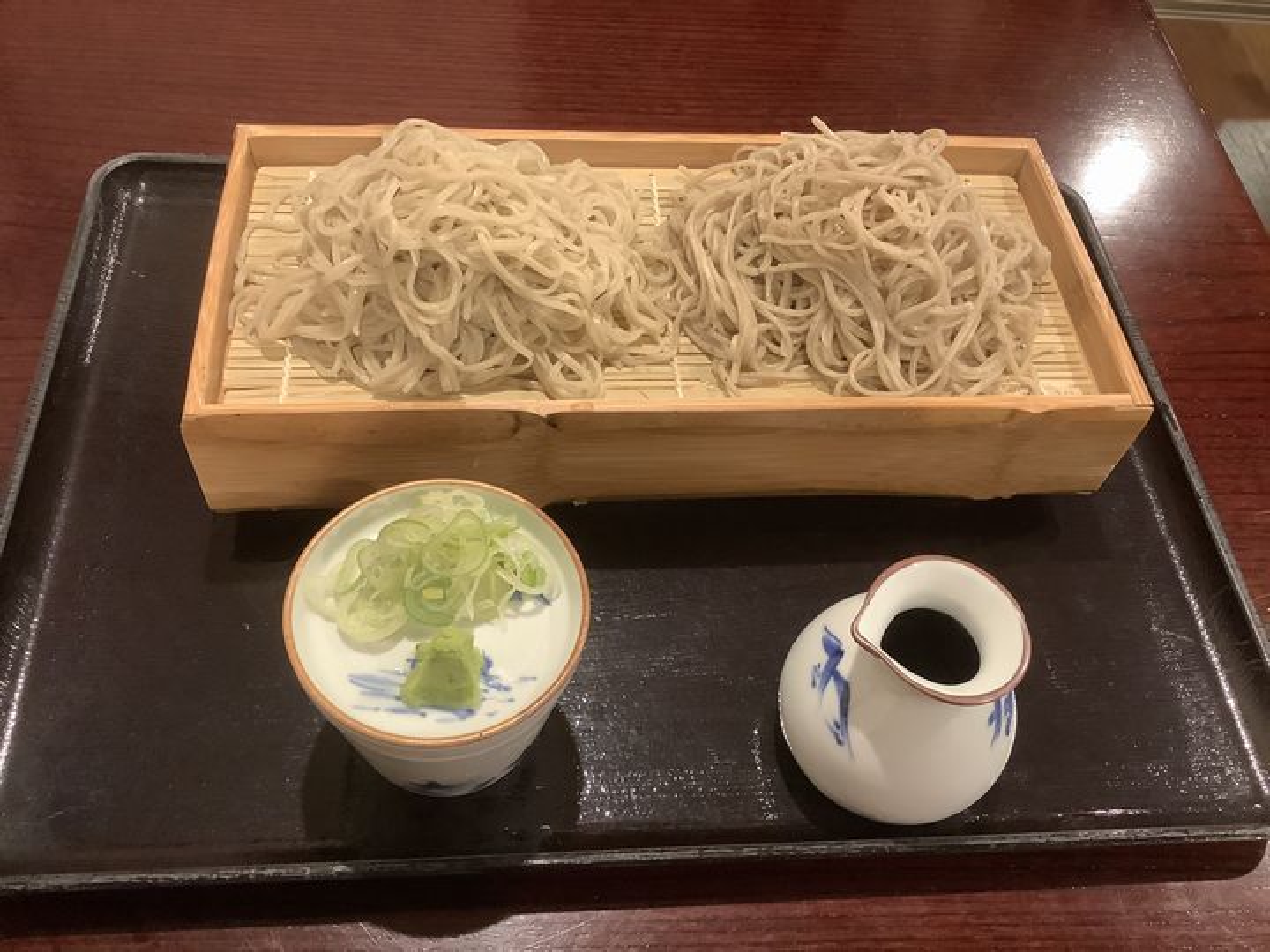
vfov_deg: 45.4
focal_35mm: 31
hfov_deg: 58.4
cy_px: 476
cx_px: 635
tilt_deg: -55.9
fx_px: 1137
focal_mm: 3.3
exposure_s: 1/50
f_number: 2.4
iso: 320
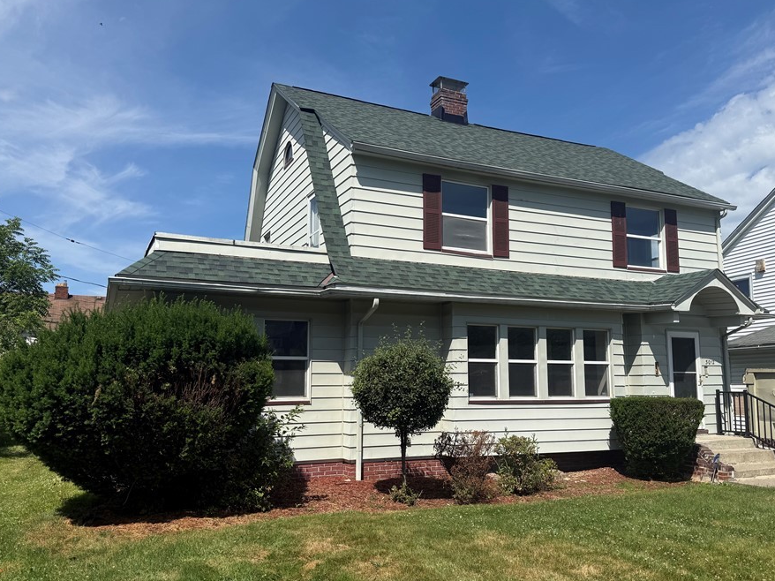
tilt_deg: +7.4
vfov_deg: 49.7
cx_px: 398
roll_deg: -0.4
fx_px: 627
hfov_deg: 63.4
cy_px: 313
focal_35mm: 28
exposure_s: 1/5714
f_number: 1.78
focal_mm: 6.76
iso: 80
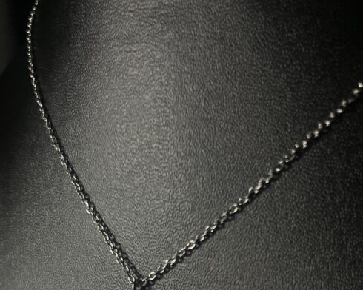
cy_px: 310
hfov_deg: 35.4
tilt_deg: -15.4
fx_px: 569
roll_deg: +2.5
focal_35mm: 53
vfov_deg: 26.6
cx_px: 179
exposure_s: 1/60
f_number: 1.6
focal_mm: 5.1
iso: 400
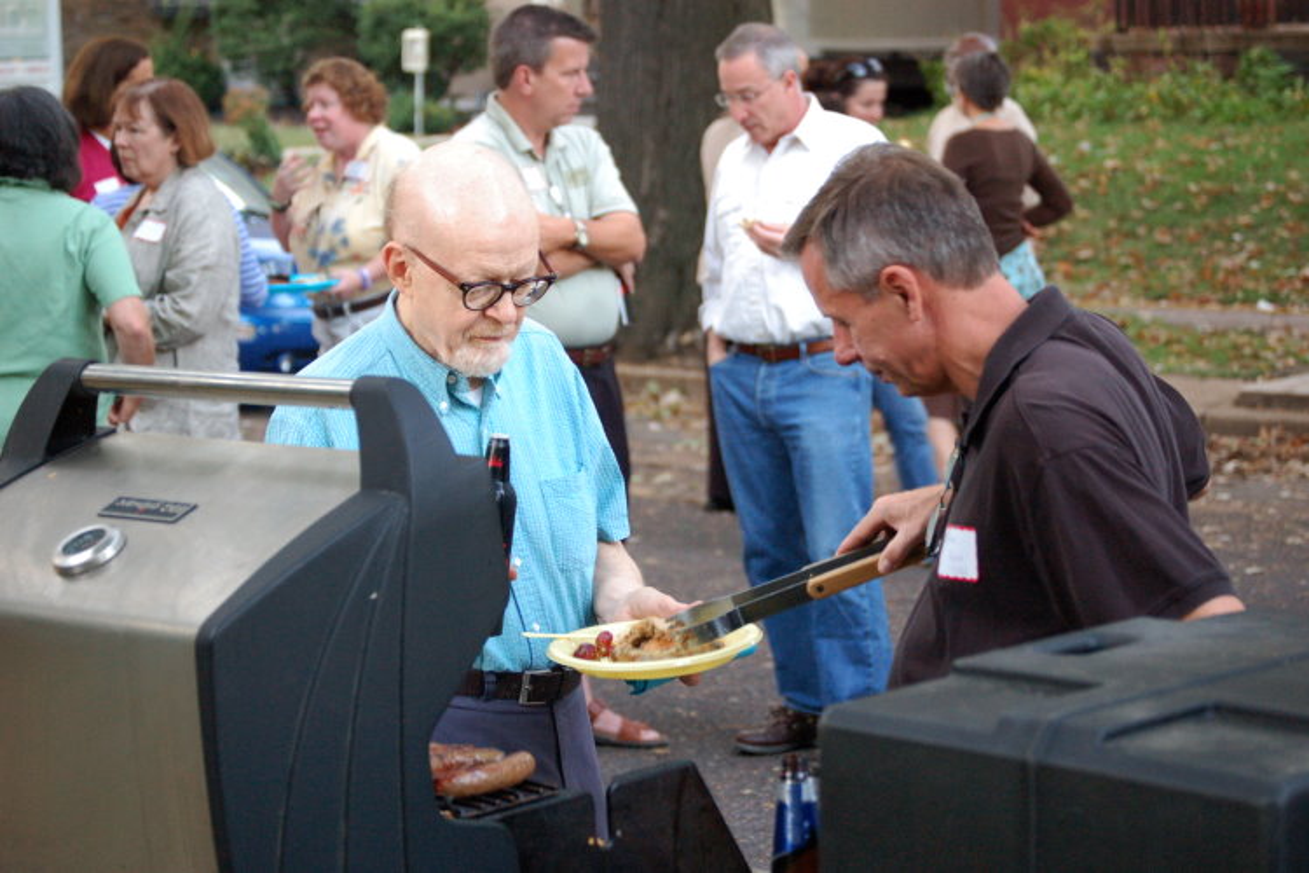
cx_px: 654
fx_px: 3599
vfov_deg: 13.8
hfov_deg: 20.6
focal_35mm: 99
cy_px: 436
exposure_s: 1/40
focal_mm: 66
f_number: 4.2
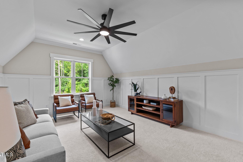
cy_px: 81
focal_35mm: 15
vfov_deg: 77.2
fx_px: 101
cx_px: 122
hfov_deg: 100.4
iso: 400
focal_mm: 15
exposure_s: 1/10
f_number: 6.3
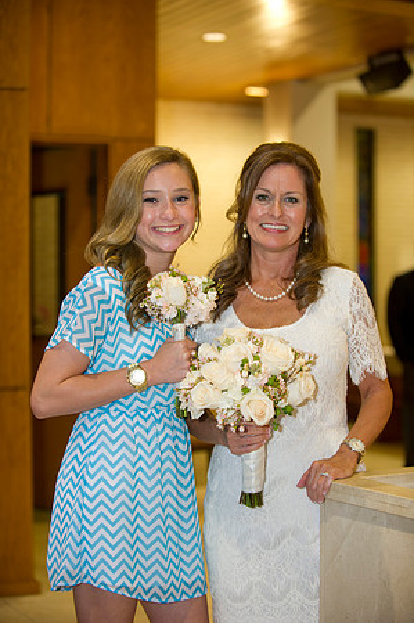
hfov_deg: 19.4
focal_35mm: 70
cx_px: 207
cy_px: 312
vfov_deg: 28.9
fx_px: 1210
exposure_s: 1/80
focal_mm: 70
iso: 1600
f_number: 2.8
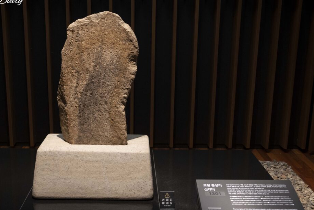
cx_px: 142
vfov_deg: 28.6
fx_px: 410
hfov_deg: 41.9
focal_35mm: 47
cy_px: 106
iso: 4000
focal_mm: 42
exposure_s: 1/60
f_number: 5.6
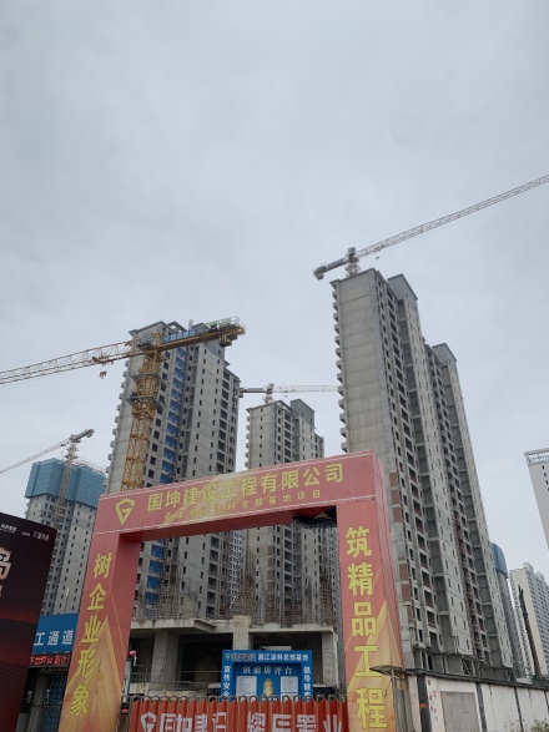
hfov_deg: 53.0
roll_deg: -0.6
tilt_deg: +32.6
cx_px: 274
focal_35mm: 26
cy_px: 366
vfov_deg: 67.3
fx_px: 550
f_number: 1.8
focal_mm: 4.25
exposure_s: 1/623
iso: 25
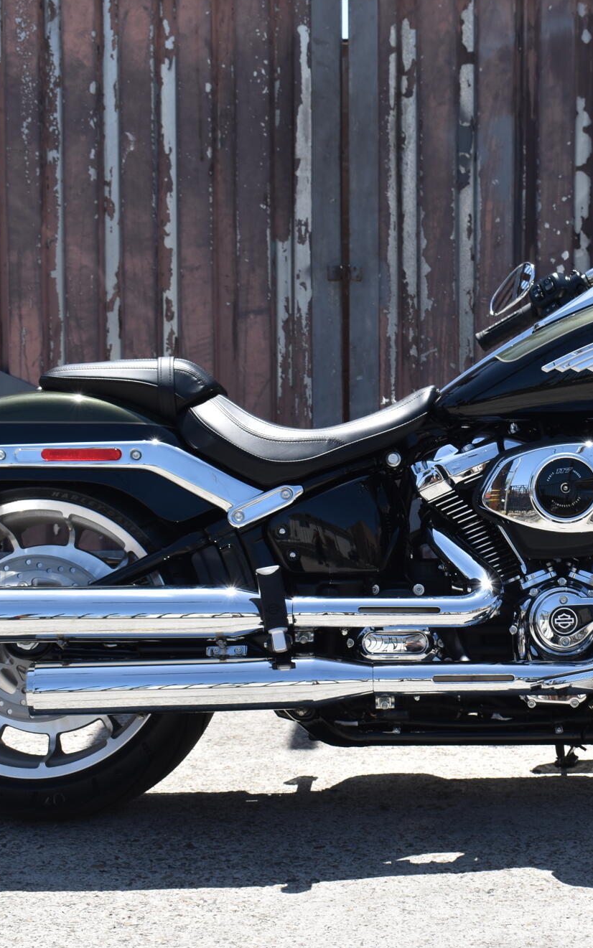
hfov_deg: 18.0
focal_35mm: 72
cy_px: 471
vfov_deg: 28.7
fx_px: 1855
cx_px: 500
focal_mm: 31
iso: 110
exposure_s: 1/250
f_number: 8
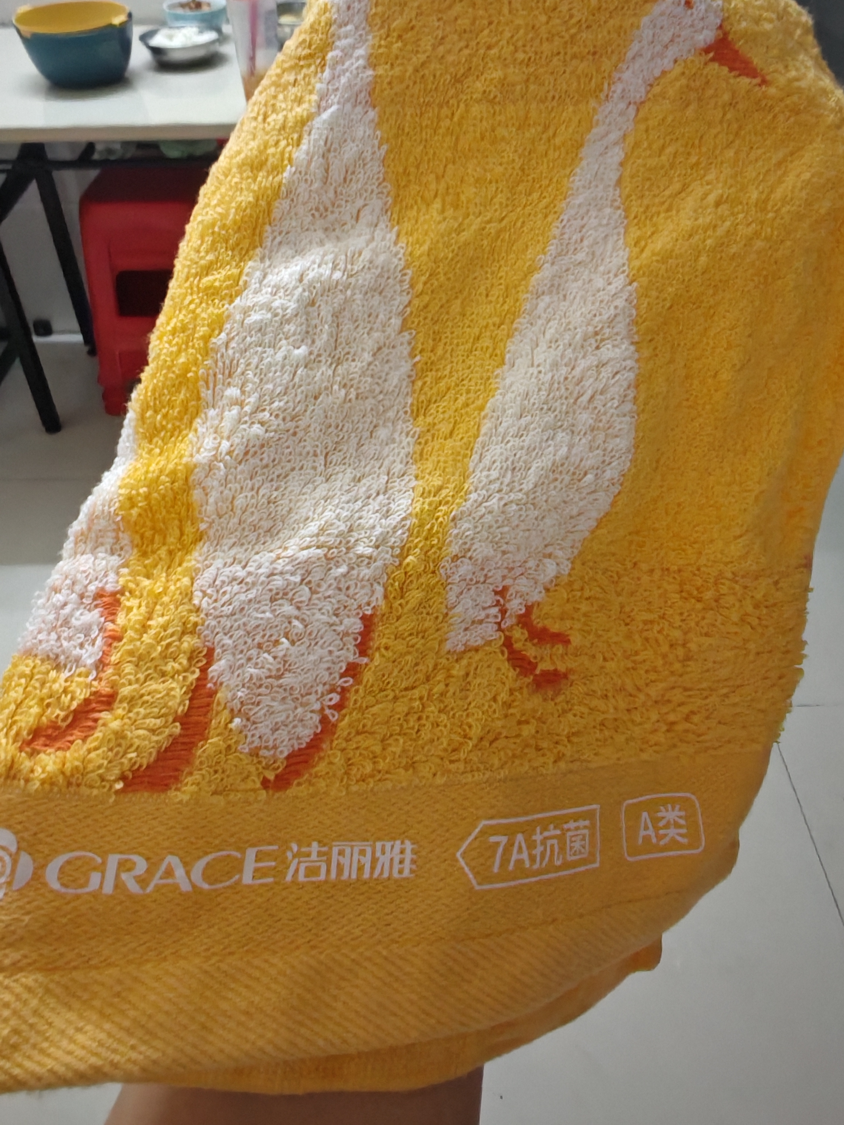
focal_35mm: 27
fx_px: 878
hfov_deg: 51.4
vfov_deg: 65.3
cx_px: 422
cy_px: 562
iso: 800
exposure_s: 1/17
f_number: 2.2
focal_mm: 1.96
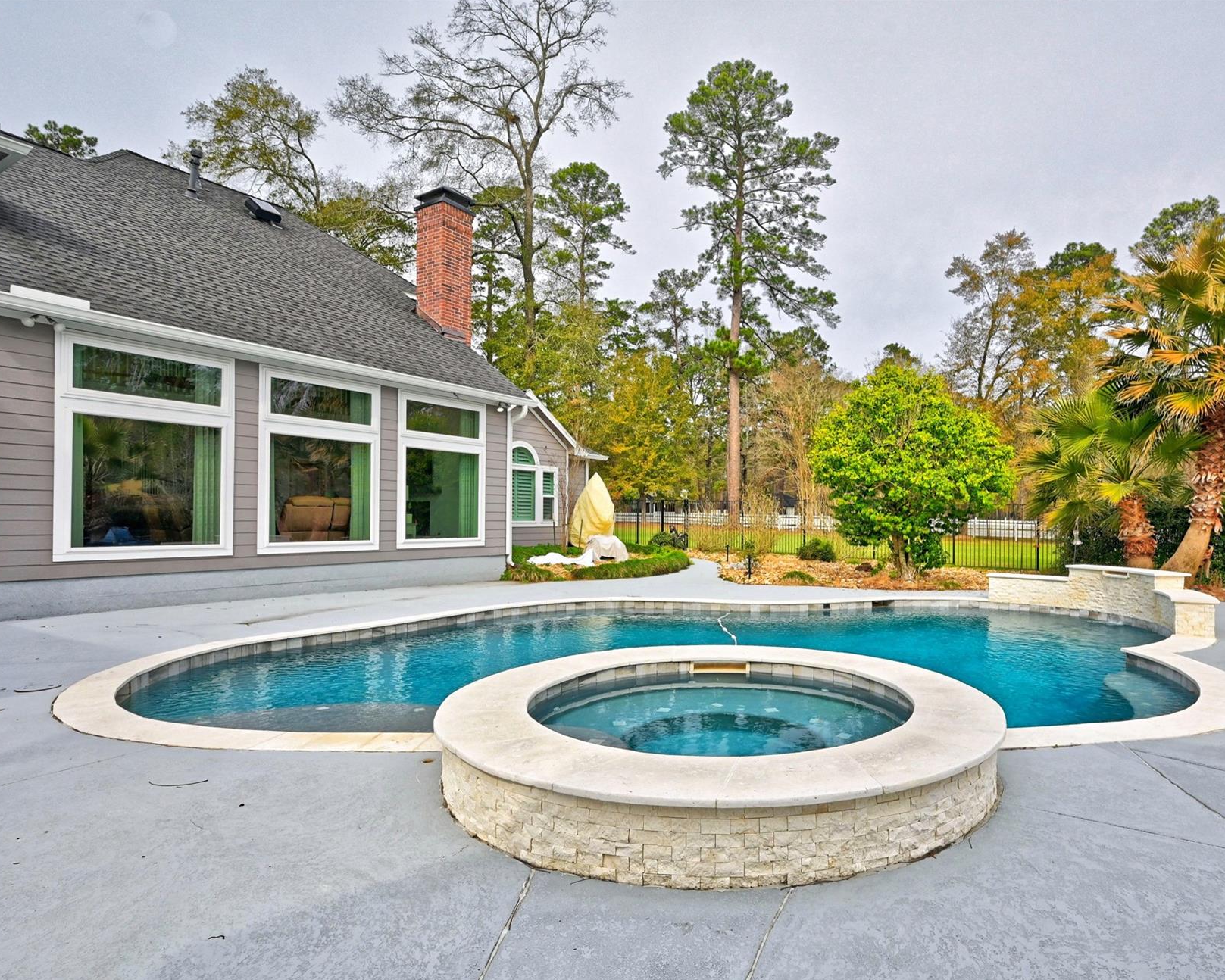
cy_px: 511
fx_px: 710
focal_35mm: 20
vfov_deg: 69.2
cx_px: 730
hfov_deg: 80.6
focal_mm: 16.5
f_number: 8
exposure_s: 1/640
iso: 400
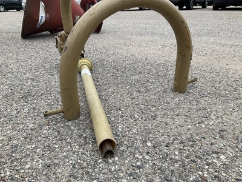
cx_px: 121
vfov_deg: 48.2
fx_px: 203
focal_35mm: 29
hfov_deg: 61.7
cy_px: 91
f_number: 1.8
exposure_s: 1/422
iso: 25
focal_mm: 3
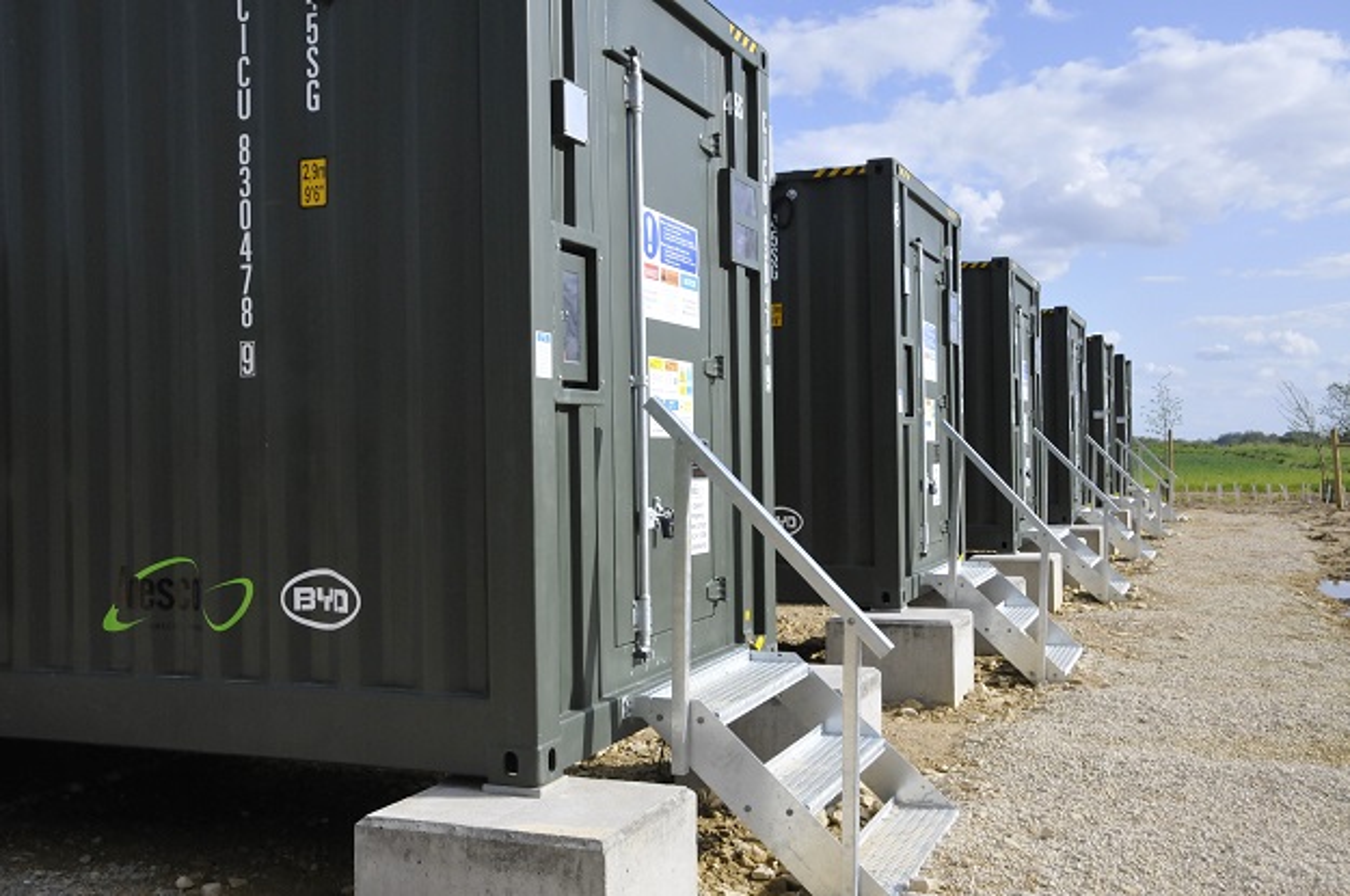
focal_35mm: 38
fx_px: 1404
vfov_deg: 35.4
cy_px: 448
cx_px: 675
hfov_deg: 51.3
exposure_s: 1/3200
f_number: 6.3
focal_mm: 25
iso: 1250
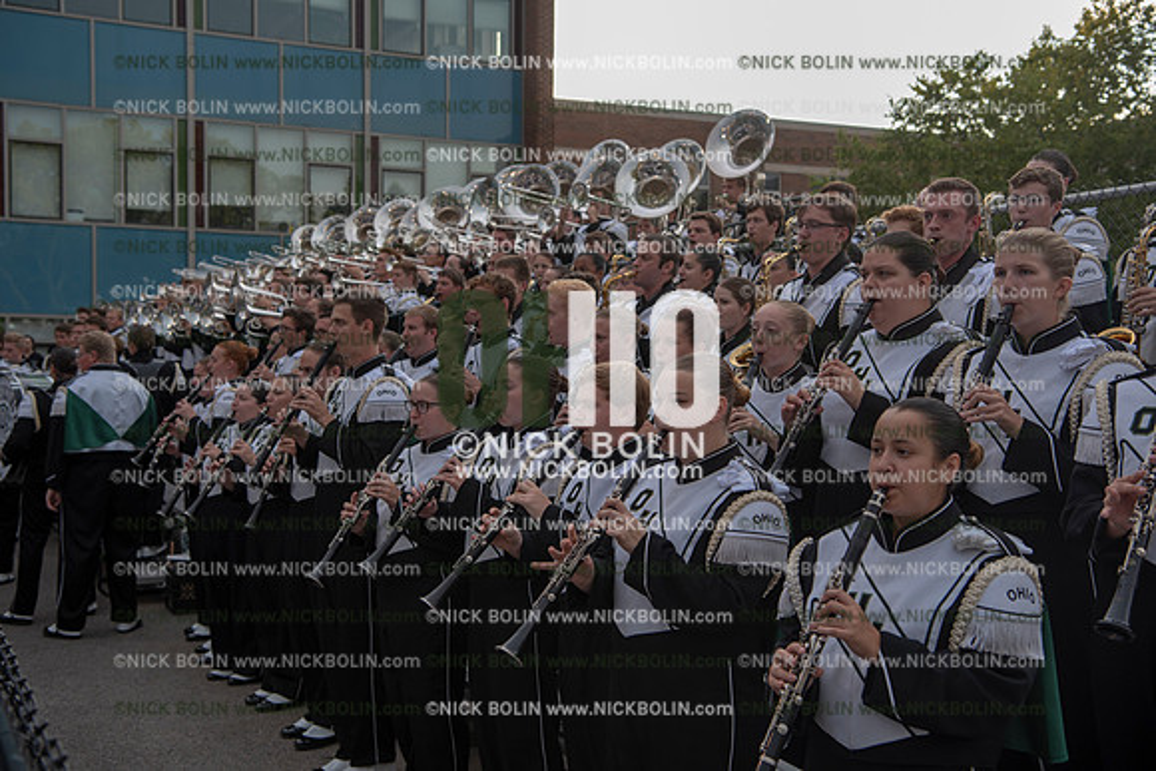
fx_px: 1477
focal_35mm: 46
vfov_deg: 29.3
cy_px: 386
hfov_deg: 42.7
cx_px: 578
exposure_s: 1/160
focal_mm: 46
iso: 200
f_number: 5
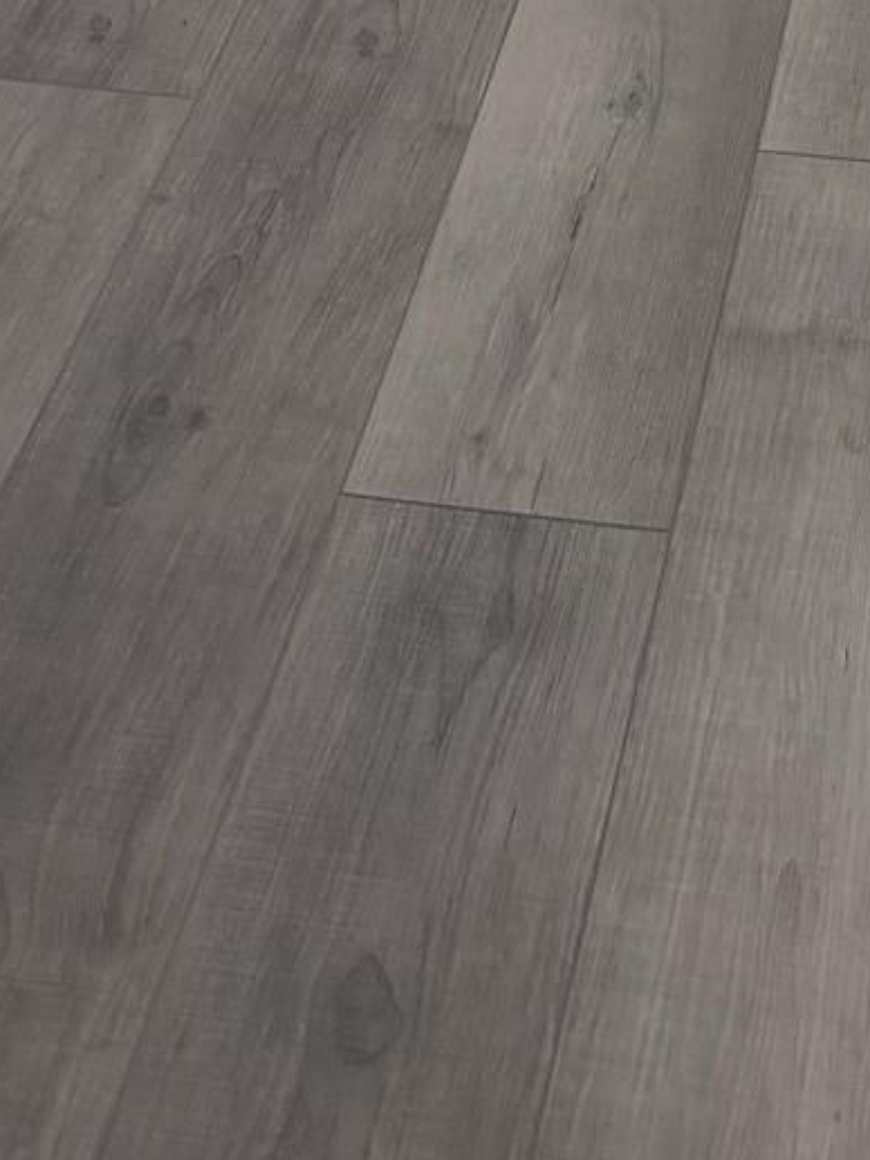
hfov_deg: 13.8
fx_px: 3584
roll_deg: +0.1
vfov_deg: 14.2
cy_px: -1387
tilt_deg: -8.8
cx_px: 453
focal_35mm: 107
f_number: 1.78
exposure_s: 1/120
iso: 200
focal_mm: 6.76
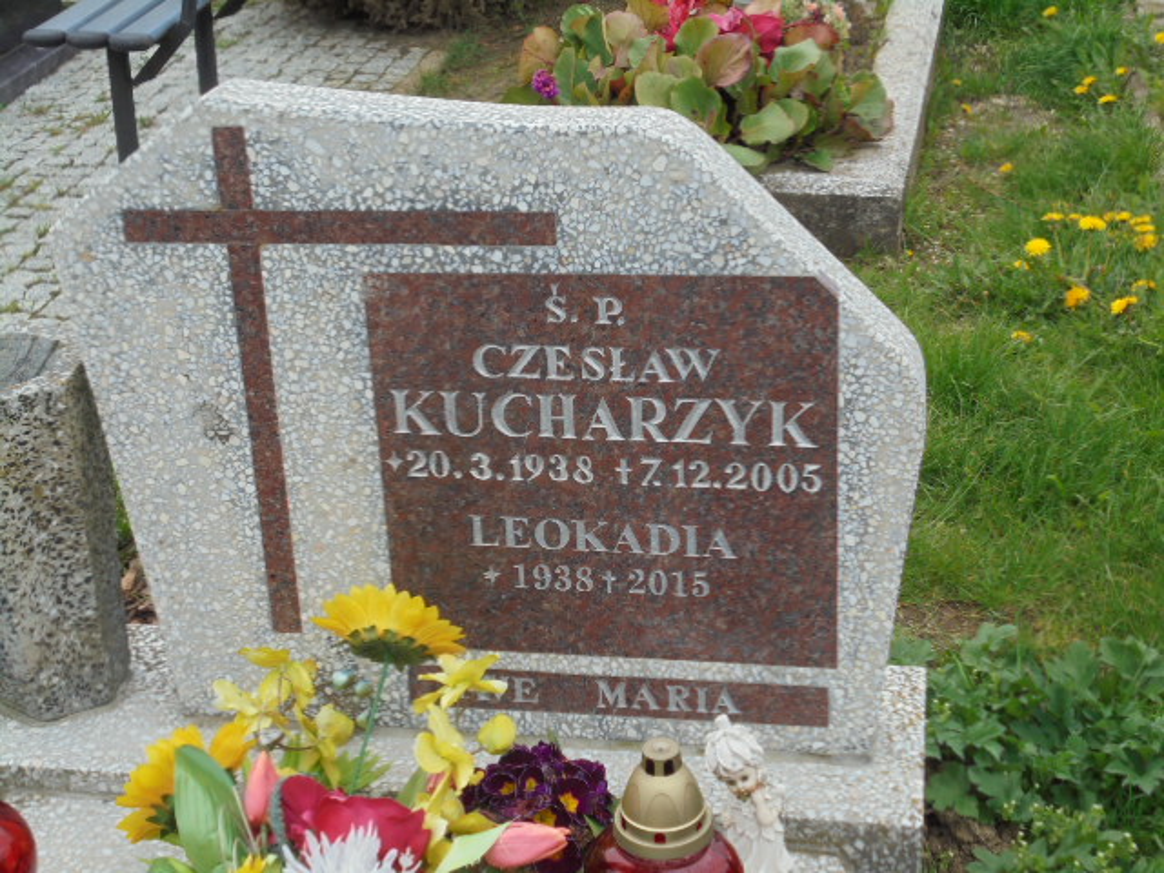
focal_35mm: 56
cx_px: 582
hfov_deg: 34.3
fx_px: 1883
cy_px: 436
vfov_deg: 26.1
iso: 100
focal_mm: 10.1
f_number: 5.2
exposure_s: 1/200
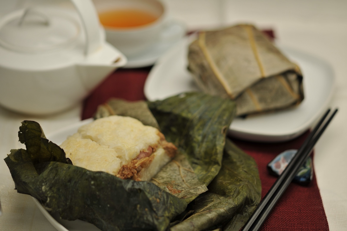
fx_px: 819
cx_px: 174
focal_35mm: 85
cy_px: 116
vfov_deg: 16.1
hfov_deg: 23.9
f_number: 3.2
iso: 100
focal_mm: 85
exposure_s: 1/160
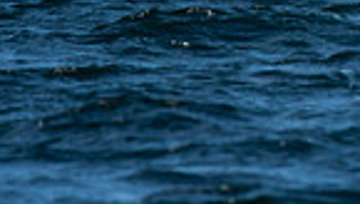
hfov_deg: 1.1
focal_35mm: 1883
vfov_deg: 0.6
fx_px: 17998
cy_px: -265
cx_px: 650
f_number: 5
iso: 400
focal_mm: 300
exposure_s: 1/5000
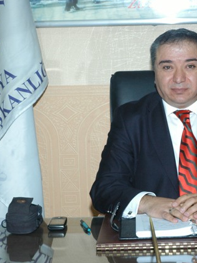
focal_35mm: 105
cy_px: 131
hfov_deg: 14.0
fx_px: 798
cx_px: 172
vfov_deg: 18.7
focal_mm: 48
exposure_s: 1/60
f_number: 7.1
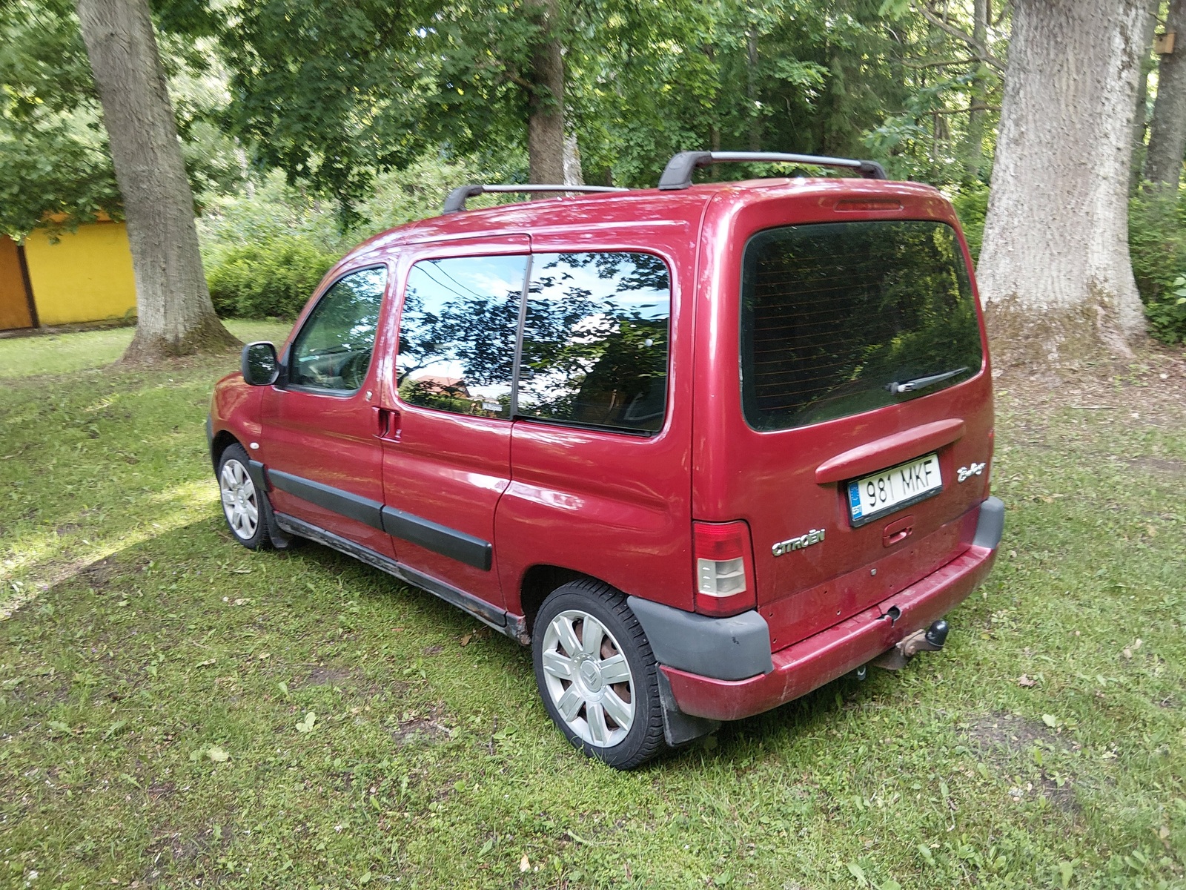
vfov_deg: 53.1
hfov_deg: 67.3
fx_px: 891
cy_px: 445
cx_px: 593
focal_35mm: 26
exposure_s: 1/50
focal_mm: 3.86
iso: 64
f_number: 1.8
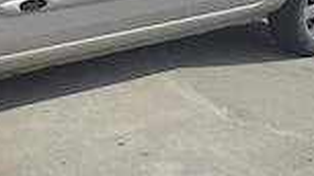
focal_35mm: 98
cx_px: 74
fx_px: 816
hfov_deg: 21.6
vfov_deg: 12.3
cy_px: 35
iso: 80
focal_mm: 6.3
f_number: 1.7
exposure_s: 1/6809
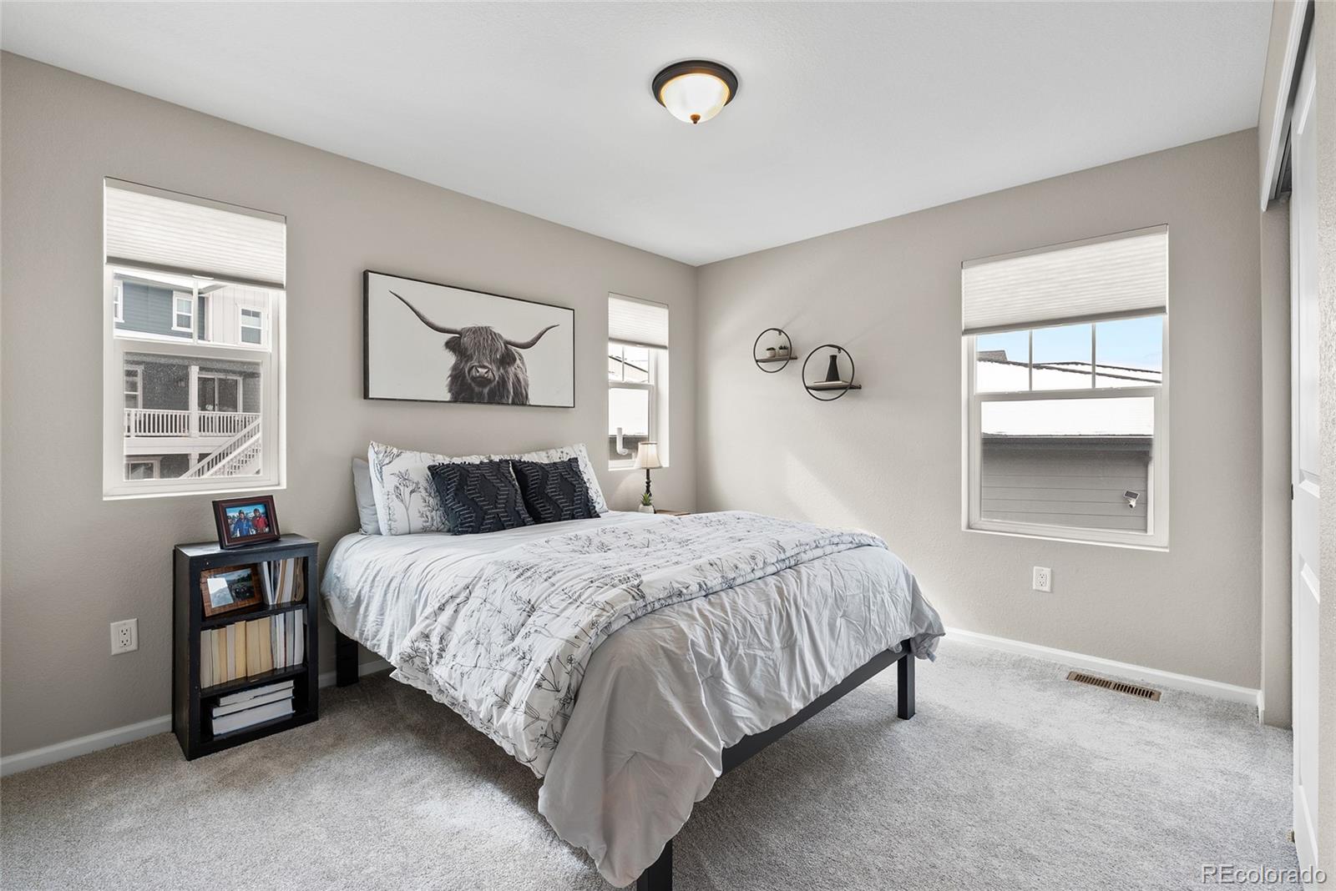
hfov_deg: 96.7
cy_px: 446
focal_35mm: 16
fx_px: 594
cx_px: 668
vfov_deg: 73.8
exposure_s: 1
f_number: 11
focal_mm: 16
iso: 250
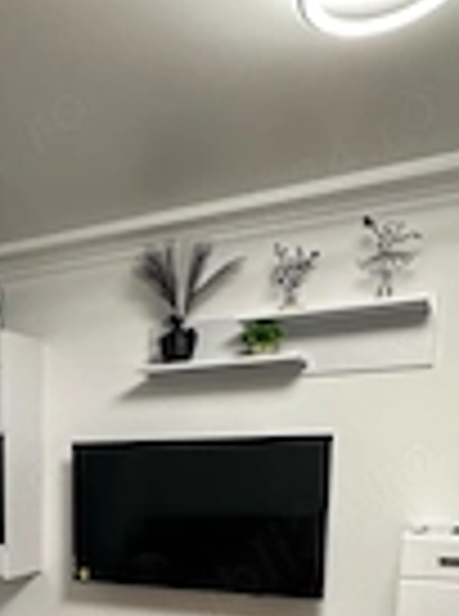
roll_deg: +0.0
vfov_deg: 40.7
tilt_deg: -8.6
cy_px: 603
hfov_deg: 32.9
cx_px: 32
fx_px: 728
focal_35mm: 41
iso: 125
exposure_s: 1/100
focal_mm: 2.22
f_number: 2.2
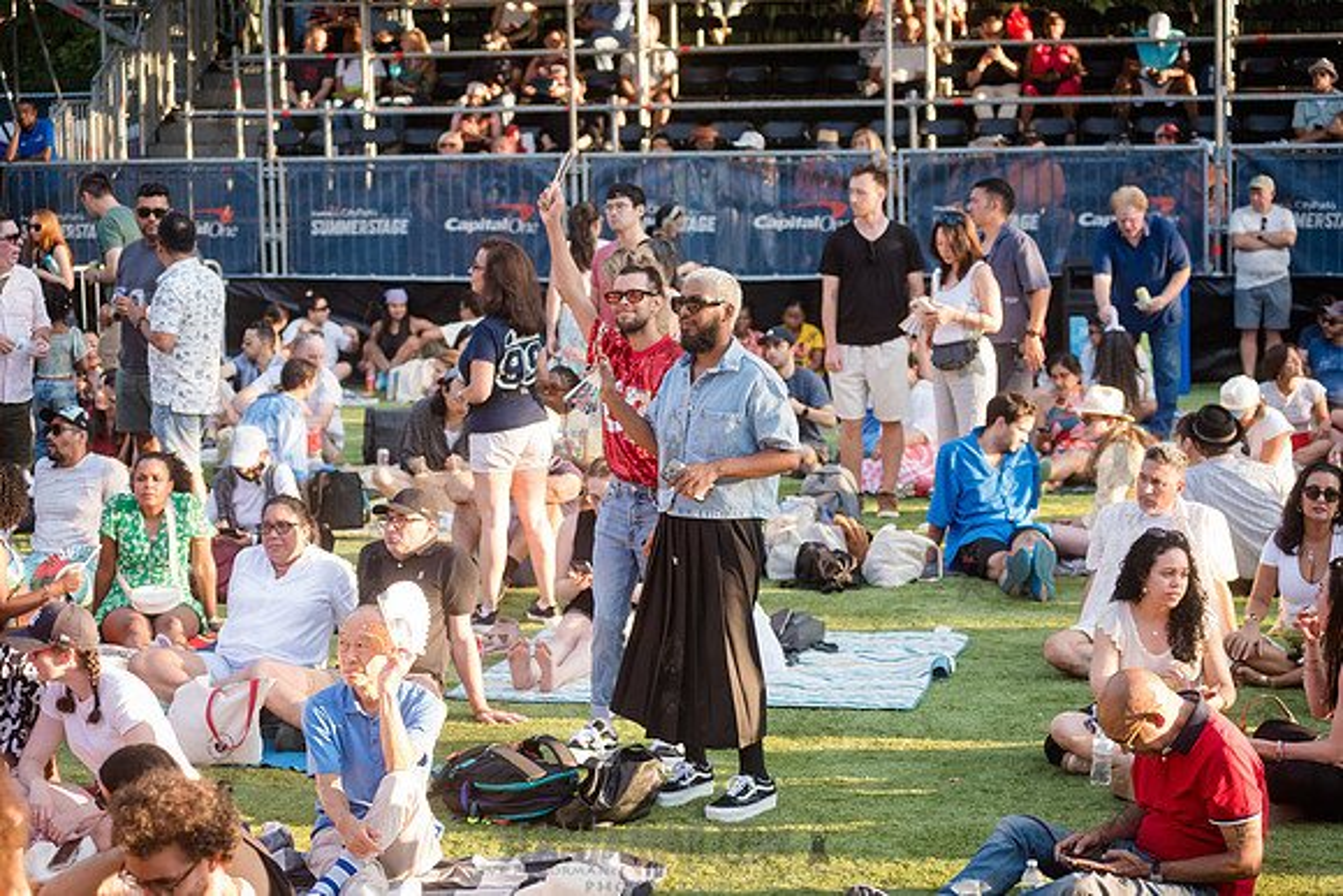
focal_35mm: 80
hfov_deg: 25.4
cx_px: 672
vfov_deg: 17.1
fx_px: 2985
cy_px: 448
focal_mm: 80
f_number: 4
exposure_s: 1/640
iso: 1000
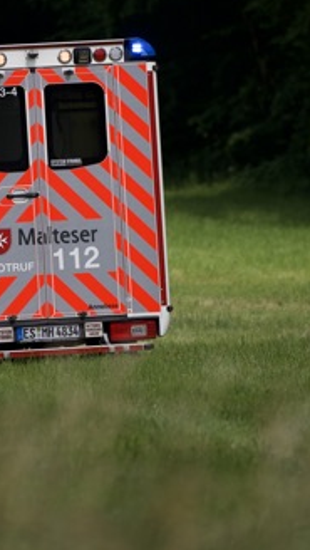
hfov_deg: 2.1
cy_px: 143
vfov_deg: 3.8
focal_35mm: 574
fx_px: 8371
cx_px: 47
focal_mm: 200
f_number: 2.8
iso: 100
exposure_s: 1/2000
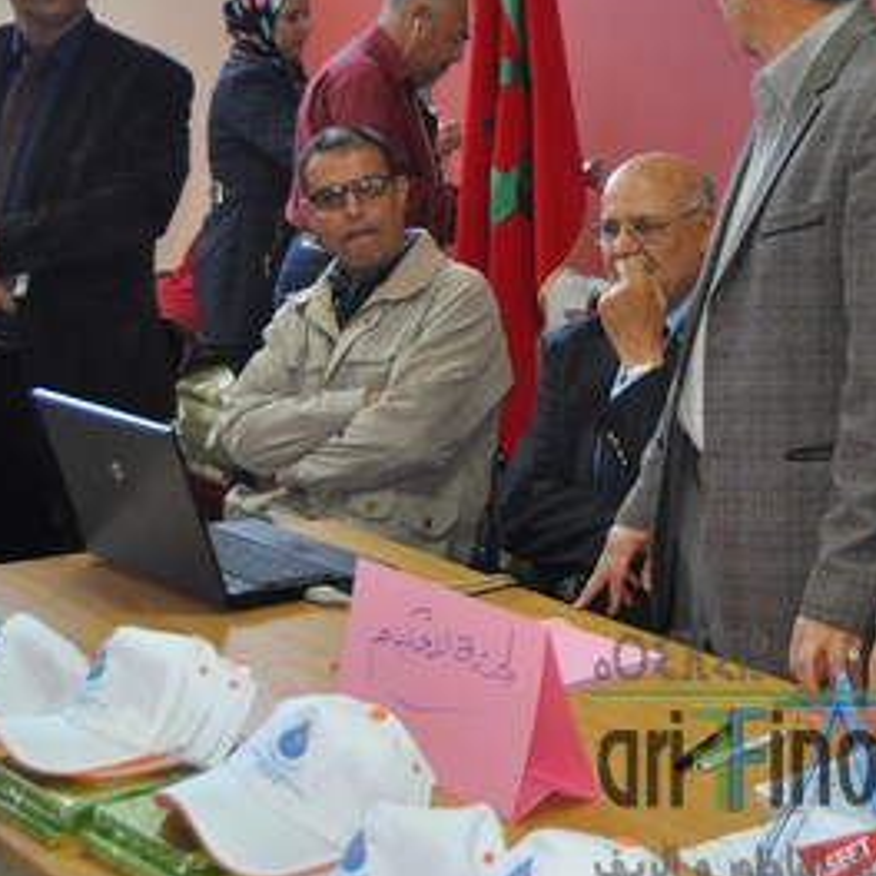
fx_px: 2119
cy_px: 187
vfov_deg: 23.1
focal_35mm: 74
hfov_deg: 22.7
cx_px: 803
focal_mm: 24
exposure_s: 1/100
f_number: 3.8
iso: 800
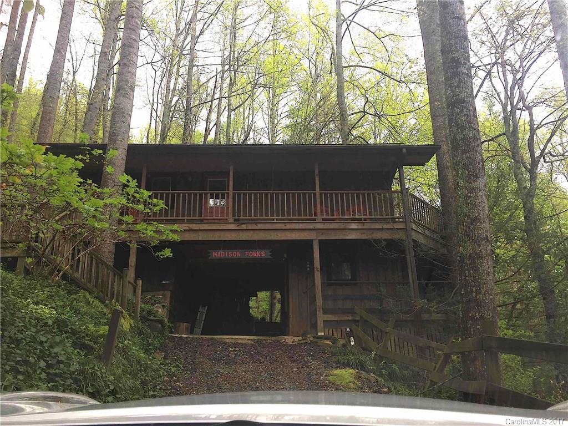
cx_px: 284
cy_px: 213
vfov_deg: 48.2
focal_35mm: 29
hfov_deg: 61.7
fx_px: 476
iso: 32
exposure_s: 1/120
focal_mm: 4.15
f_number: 2.2
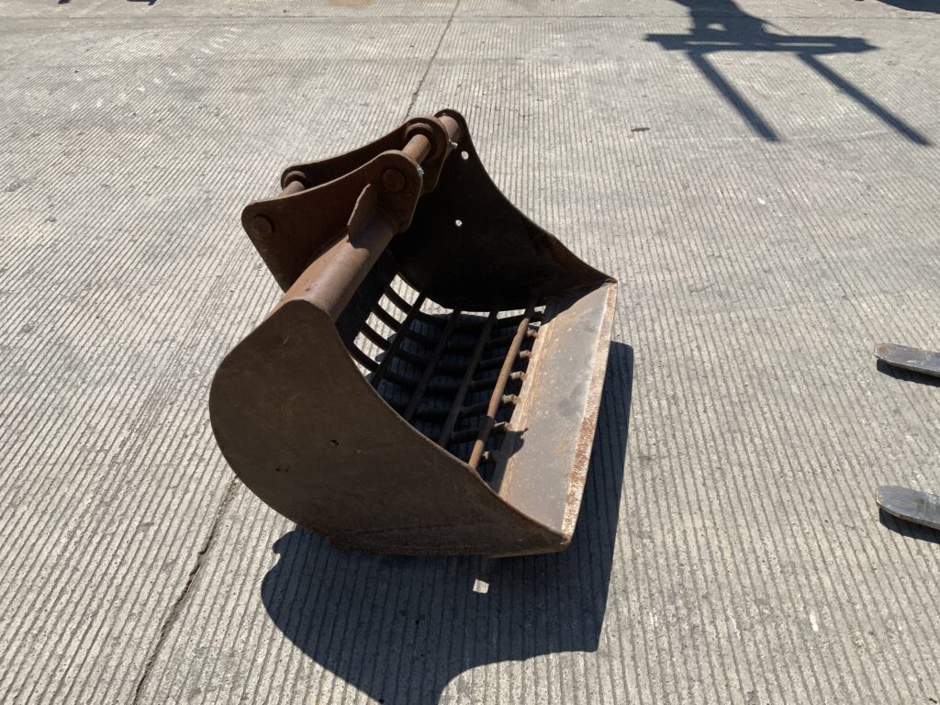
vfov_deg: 48.2
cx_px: 470
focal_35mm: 29
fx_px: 787
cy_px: 352
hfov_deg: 61.7
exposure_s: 1/1912
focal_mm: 3
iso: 16
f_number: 1.8
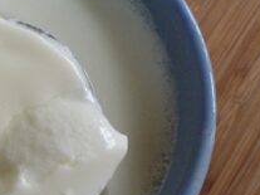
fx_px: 435
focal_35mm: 58
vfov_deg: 25.2
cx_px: -38
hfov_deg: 29.4
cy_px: 95
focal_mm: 4.3
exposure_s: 1/40
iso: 400
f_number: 3.3
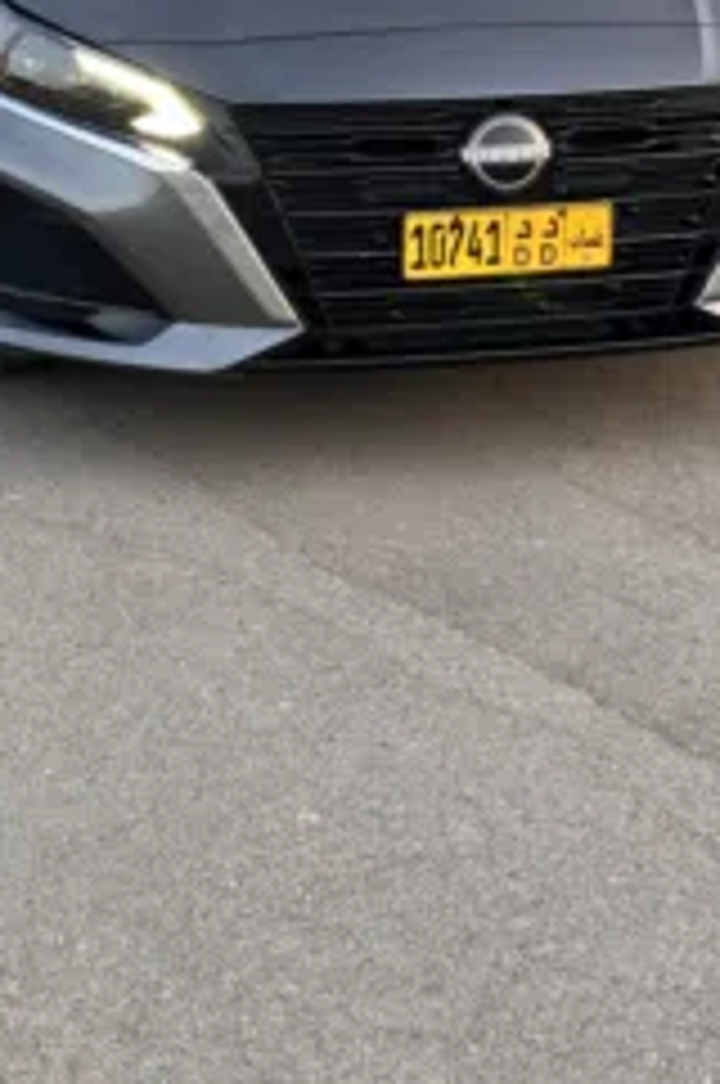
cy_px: 193
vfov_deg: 24.1
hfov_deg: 16.4
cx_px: 342
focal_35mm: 83
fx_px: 2497
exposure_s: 1/307
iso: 64
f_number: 1.78
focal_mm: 6.76
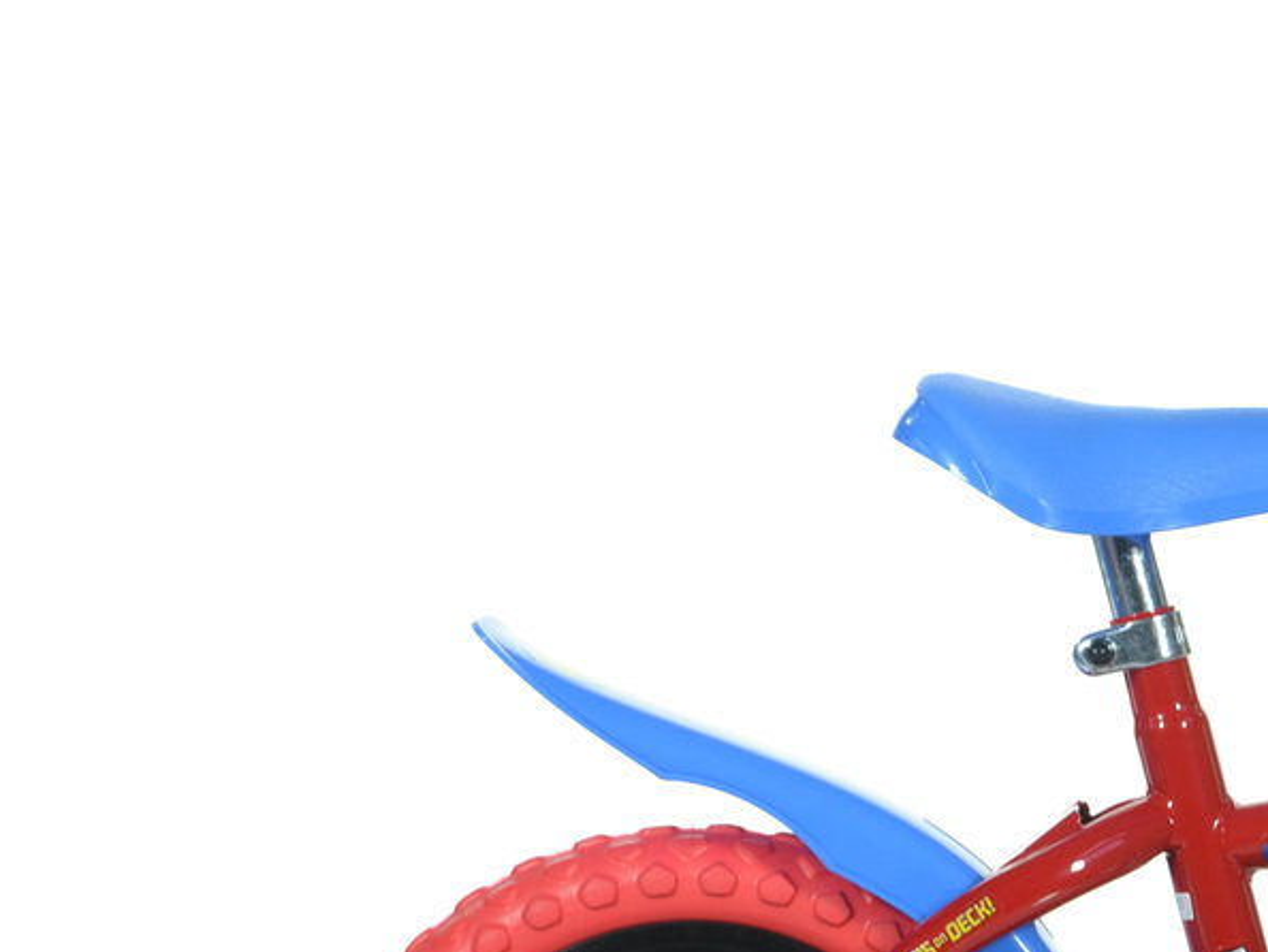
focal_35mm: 261
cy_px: 711
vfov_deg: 5.7
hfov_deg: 7.5
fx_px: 9564
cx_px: 1441
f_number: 6.3
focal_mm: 70
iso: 400
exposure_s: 1/50
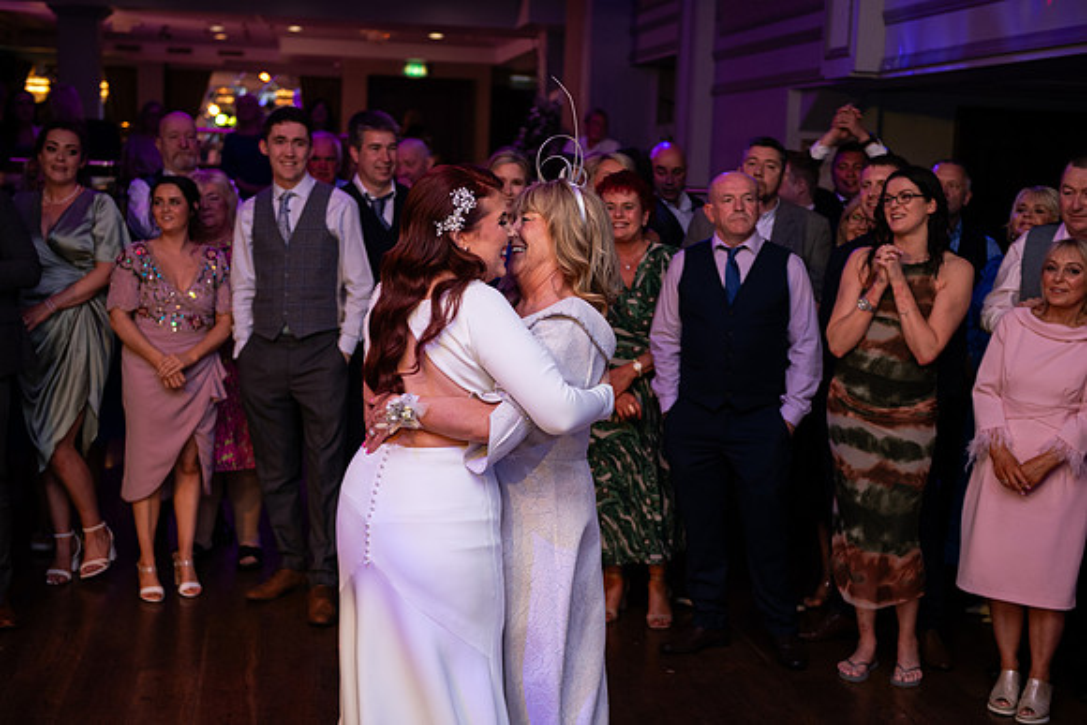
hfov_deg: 36.2
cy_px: 362
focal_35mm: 55
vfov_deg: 24.6
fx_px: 1661
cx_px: 544
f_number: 3.5
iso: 500
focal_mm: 55
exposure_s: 1/160
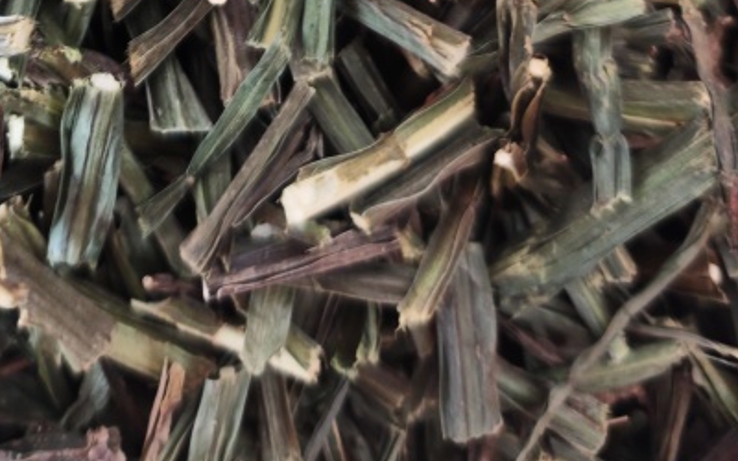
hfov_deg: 30.9
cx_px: 166
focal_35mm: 65
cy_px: -342
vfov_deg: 16.9
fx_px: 1307
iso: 320
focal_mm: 6.68
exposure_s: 1/36.8
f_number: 1.44
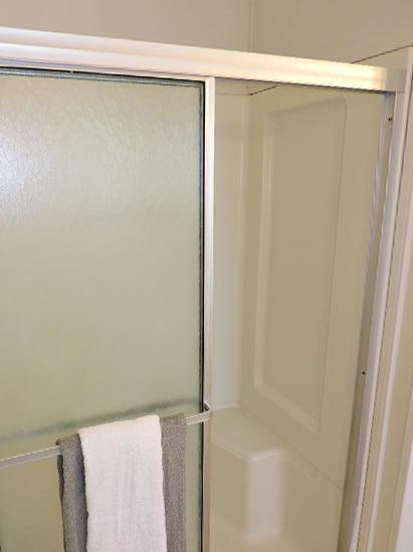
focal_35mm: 28
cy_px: 306
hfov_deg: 49.6
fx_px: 446
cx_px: 185
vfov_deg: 63.3
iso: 200
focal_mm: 4.3
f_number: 3
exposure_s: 1/40
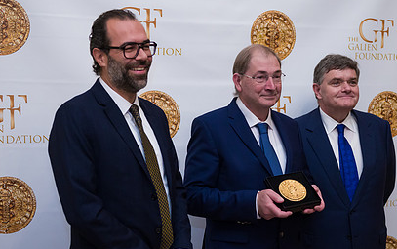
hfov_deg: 31.5
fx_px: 704
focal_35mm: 65
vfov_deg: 20.0
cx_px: 214
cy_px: 157
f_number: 3.2
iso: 1600
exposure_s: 1/200
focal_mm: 42
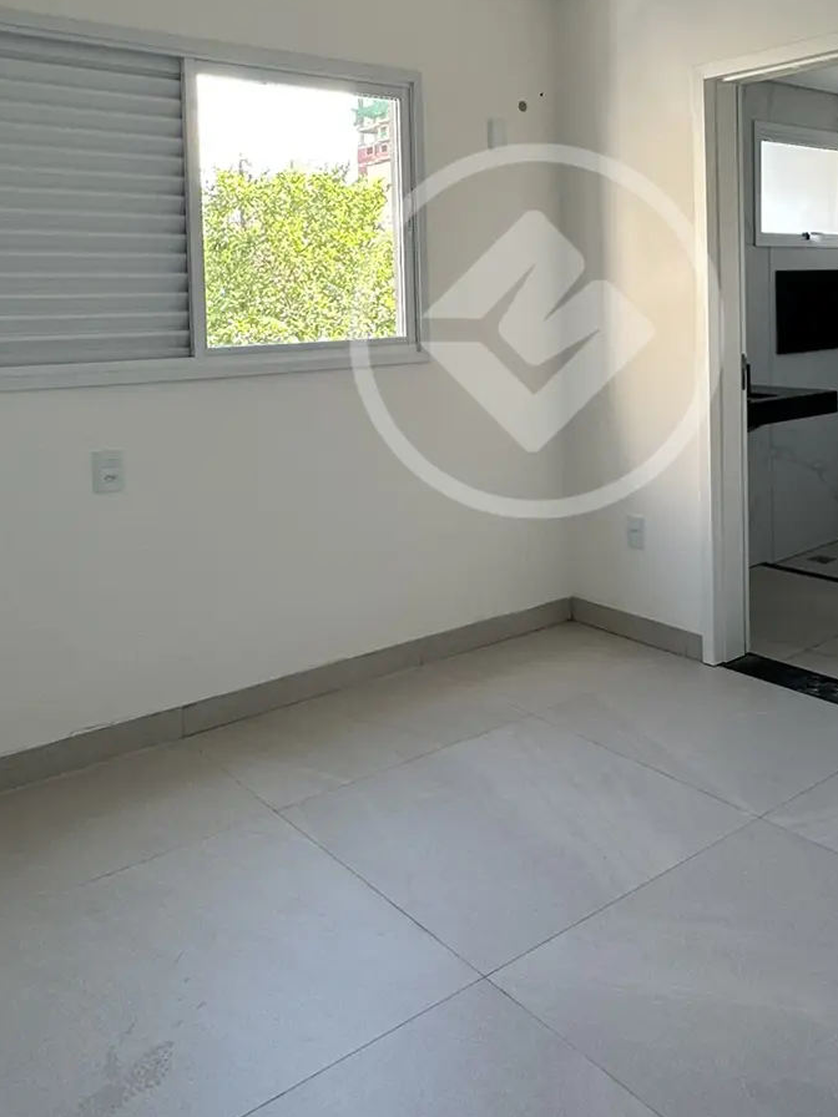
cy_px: 332
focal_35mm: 32
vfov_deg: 55.1
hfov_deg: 43.7
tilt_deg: -1.8
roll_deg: +1.0
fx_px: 1033
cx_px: 537
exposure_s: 1/99
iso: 64
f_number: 2.2
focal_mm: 2.22
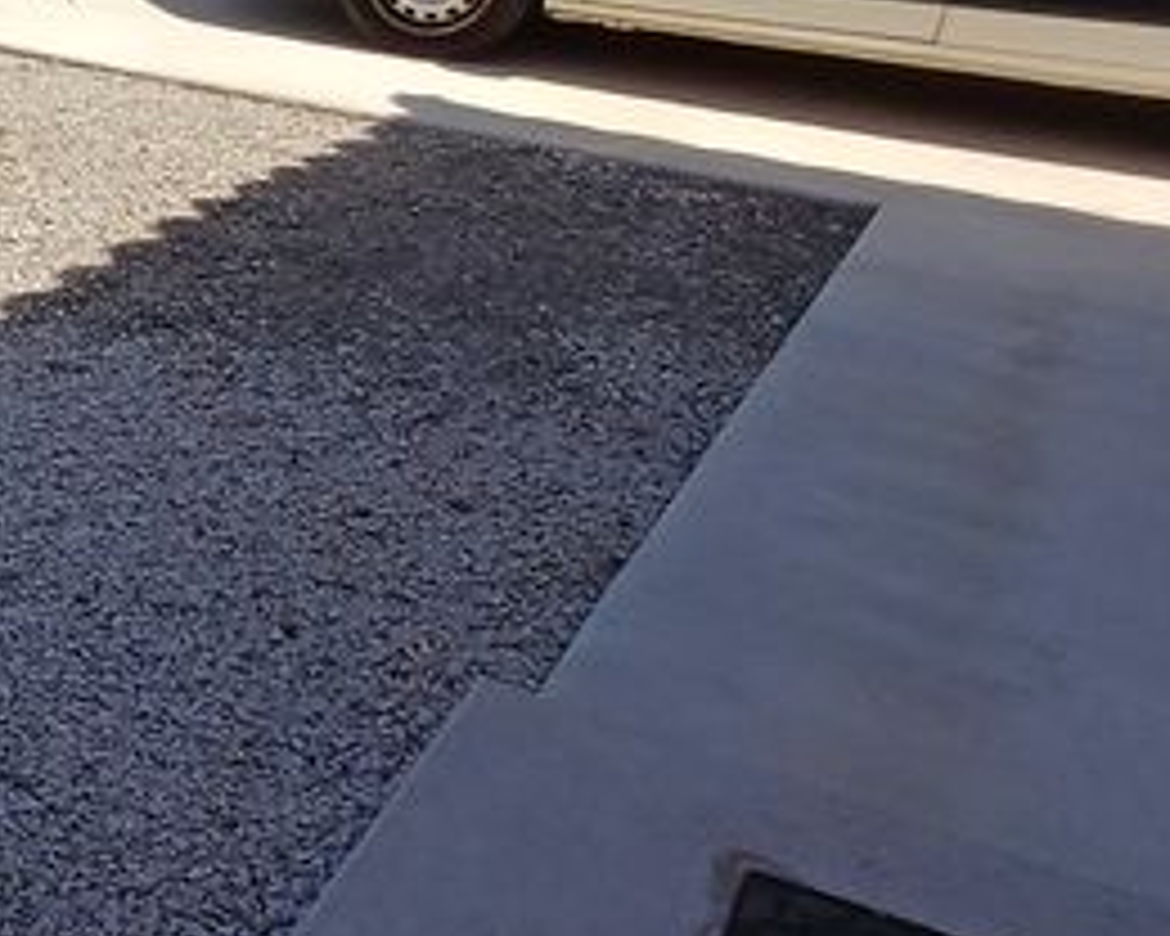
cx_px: -356
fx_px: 2078
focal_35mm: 60
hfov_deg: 26.6
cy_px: 86
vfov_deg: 24.6
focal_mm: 1.64
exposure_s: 1/1408
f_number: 2.2
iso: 40
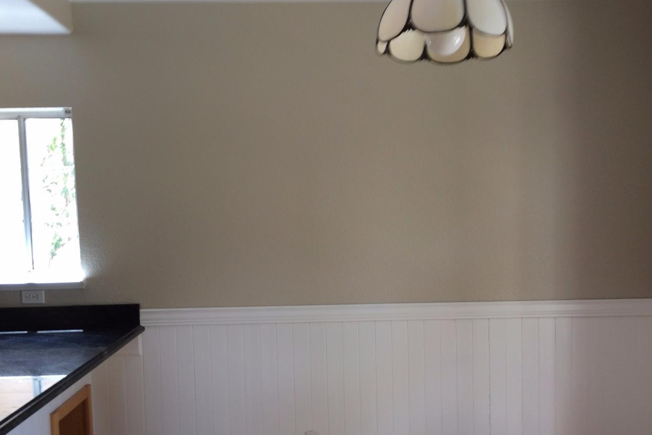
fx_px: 652
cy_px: 266
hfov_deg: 53.1
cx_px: 333
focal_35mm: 36
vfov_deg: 36.7
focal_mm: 4.15
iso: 32
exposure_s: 1/40
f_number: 2.2
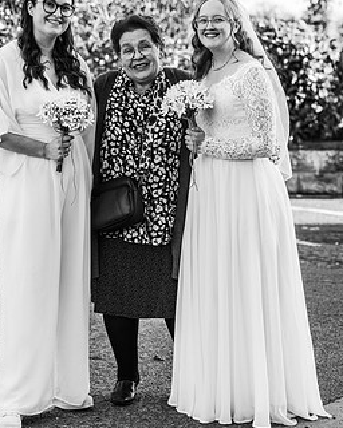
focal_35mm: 112
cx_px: 152
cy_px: 150
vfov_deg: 17.1
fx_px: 1421
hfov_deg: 13.8
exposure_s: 1/800
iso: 100
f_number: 4
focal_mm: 85
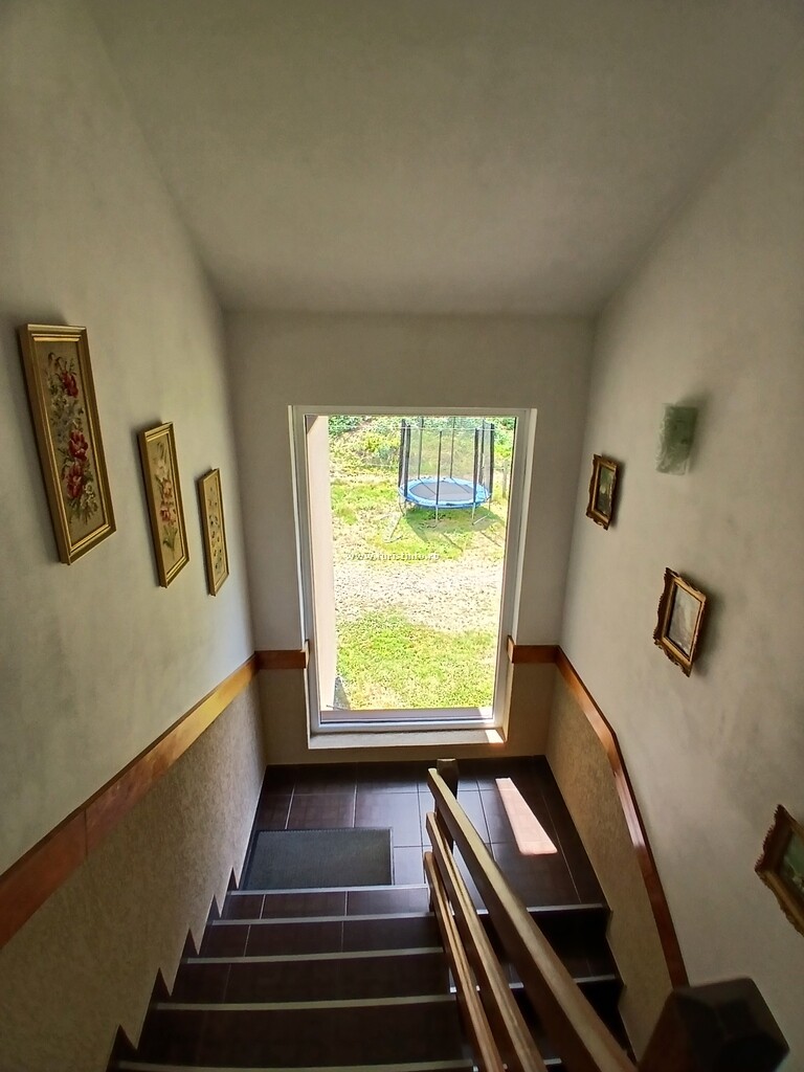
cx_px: 402
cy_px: 536
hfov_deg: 74.7
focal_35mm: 17
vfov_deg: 91.0
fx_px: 526
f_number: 2.2
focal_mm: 1.4
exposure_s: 1/102
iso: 50
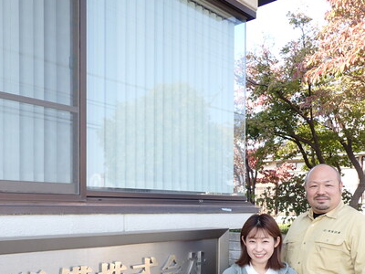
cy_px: 215
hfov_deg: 46.8
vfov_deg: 35.0
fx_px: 422
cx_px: 168
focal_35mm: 40
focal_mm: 4.5
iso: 100
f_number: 2.8
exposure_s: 1/200
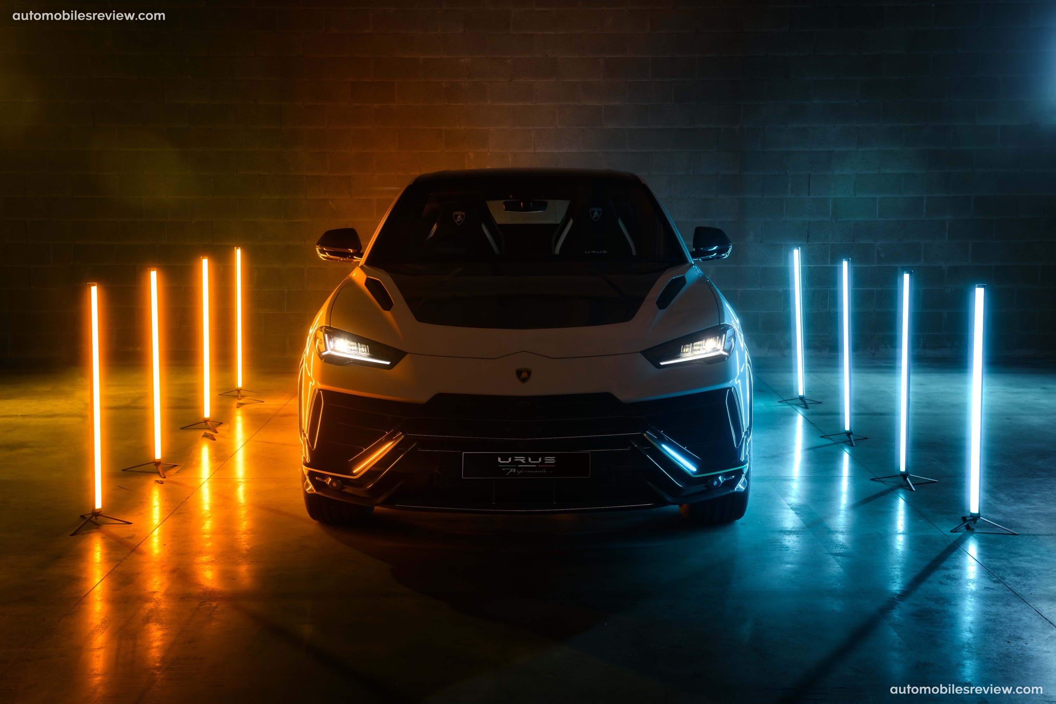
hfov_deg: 41.1
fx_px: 1408
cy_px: 352
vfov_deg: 28.1
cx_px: 528
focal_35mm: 48
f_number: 8
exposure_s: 1/1.67
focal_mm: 48
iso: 400
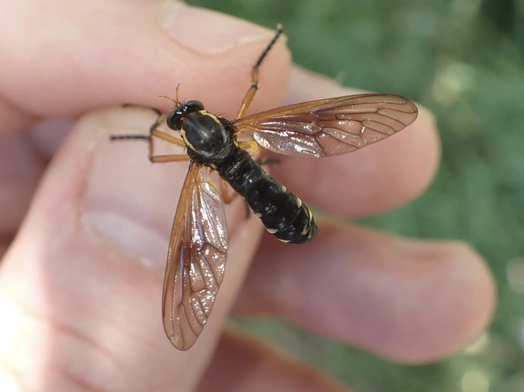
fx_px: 454
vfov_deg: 46.7
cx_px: 262
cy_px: 196
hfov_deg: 60.0
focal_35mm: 30
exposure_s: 1/200
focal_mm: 5.4
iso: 100
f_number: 2.3
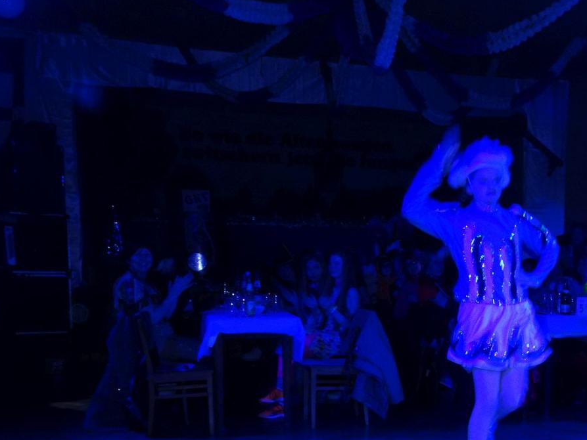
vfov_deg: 32.9
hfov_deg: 42.0
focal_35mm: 43
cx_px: 466
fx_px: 729
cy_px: 336
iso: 160
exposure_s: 1/30
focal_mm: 4.1
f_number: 3.5
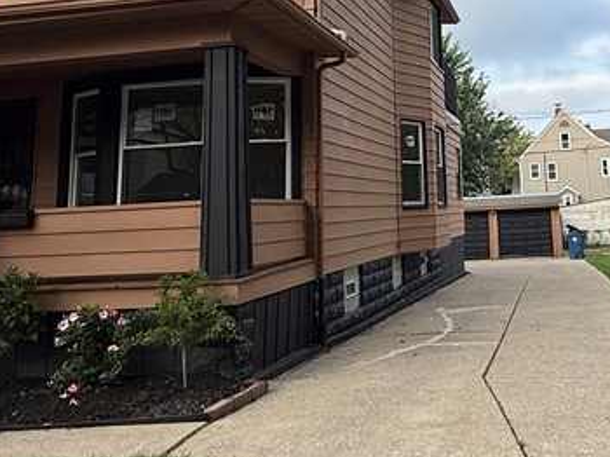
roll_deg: +3.3
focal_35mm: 41
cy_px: 80
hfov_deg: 43.7
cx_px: 486
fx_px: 722
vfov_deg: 33.9
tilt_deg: +11.5
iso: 50
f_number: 2.2
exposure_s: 1/751
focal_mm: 2.22
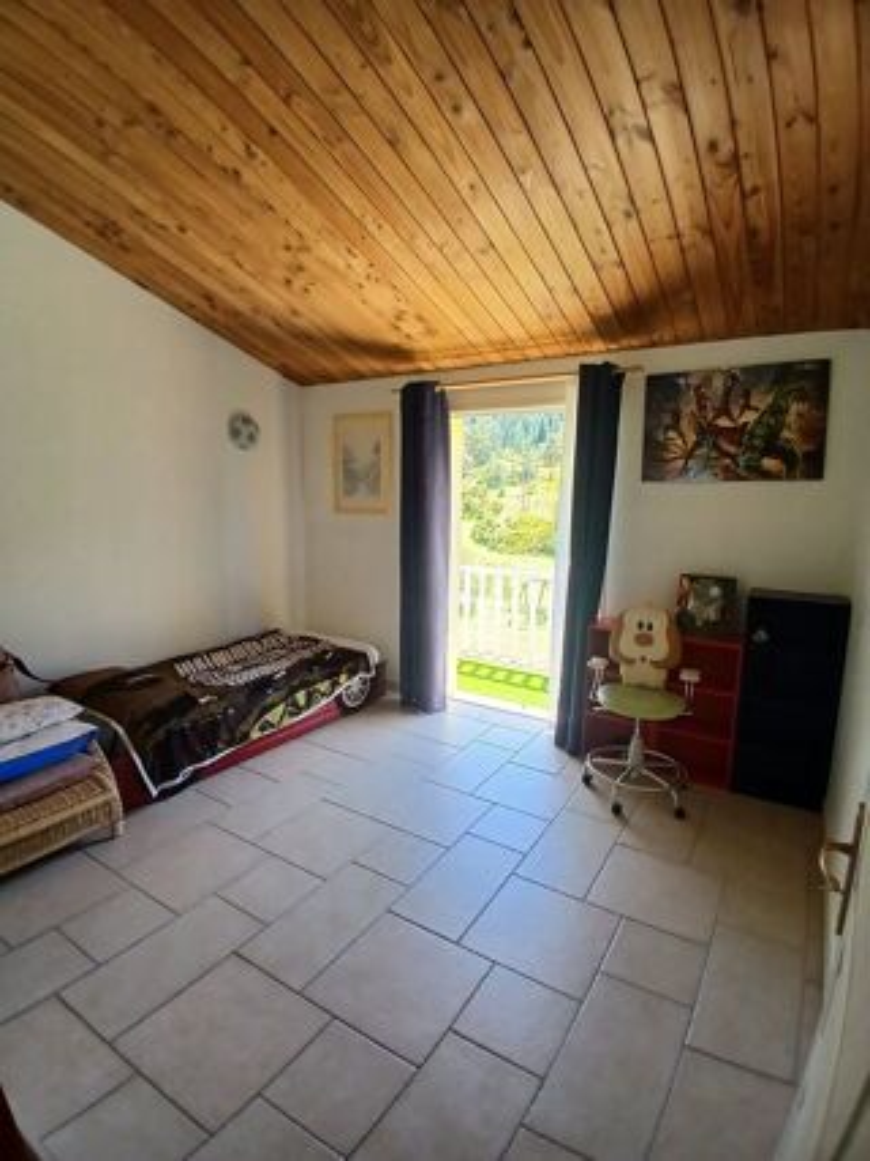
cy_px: 580
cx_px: 435
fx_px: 570
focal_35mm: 17
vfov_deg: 91.0
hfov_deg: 74.7
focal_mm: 1.4
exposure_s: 1/100
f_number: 2.2
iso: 64
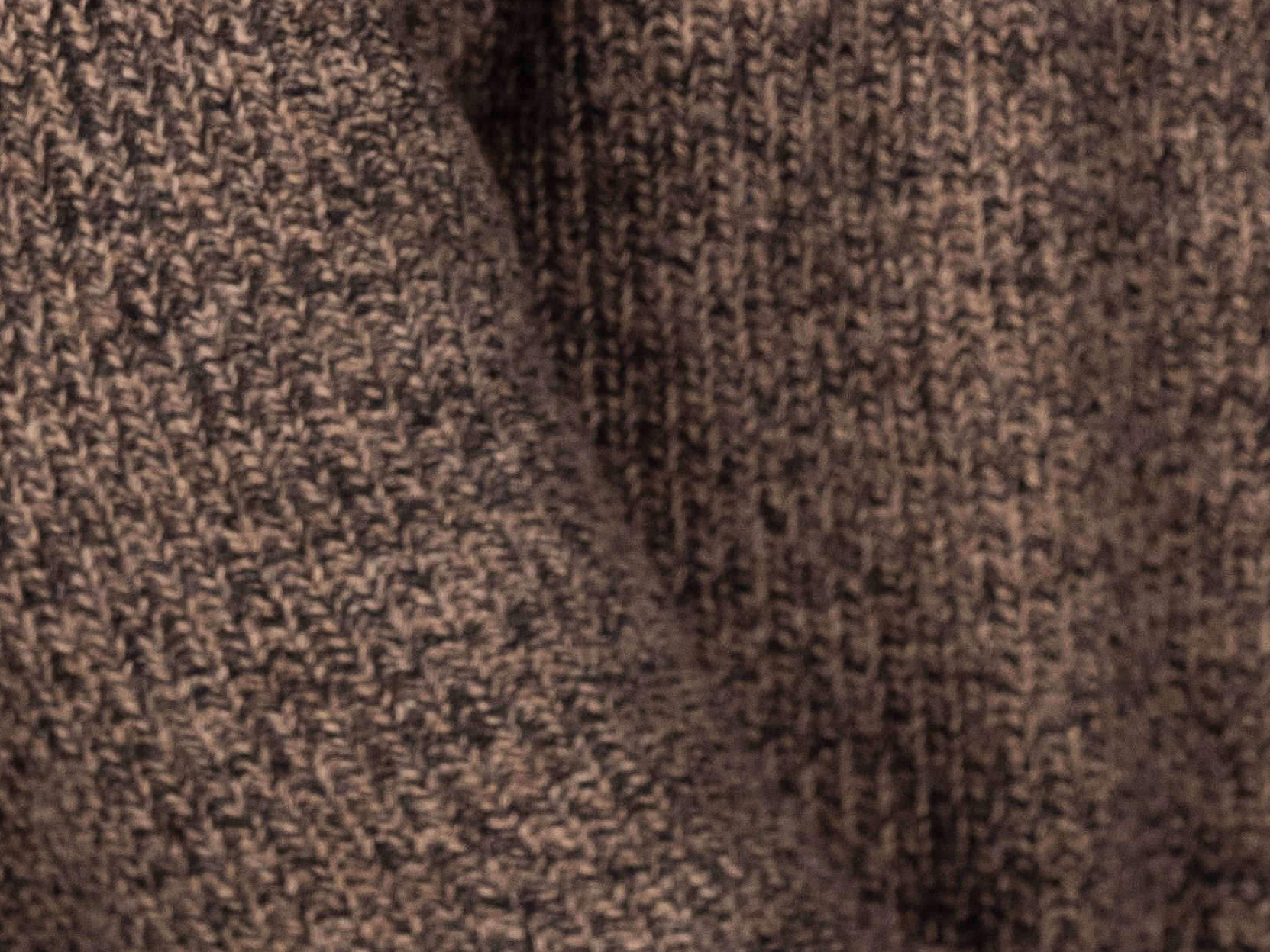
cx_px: 734
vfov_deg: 6.1
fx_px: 8770
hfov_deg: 8.3
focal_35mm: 239
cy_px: -876
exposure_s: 1/125
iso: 800
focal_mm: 59
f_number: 5
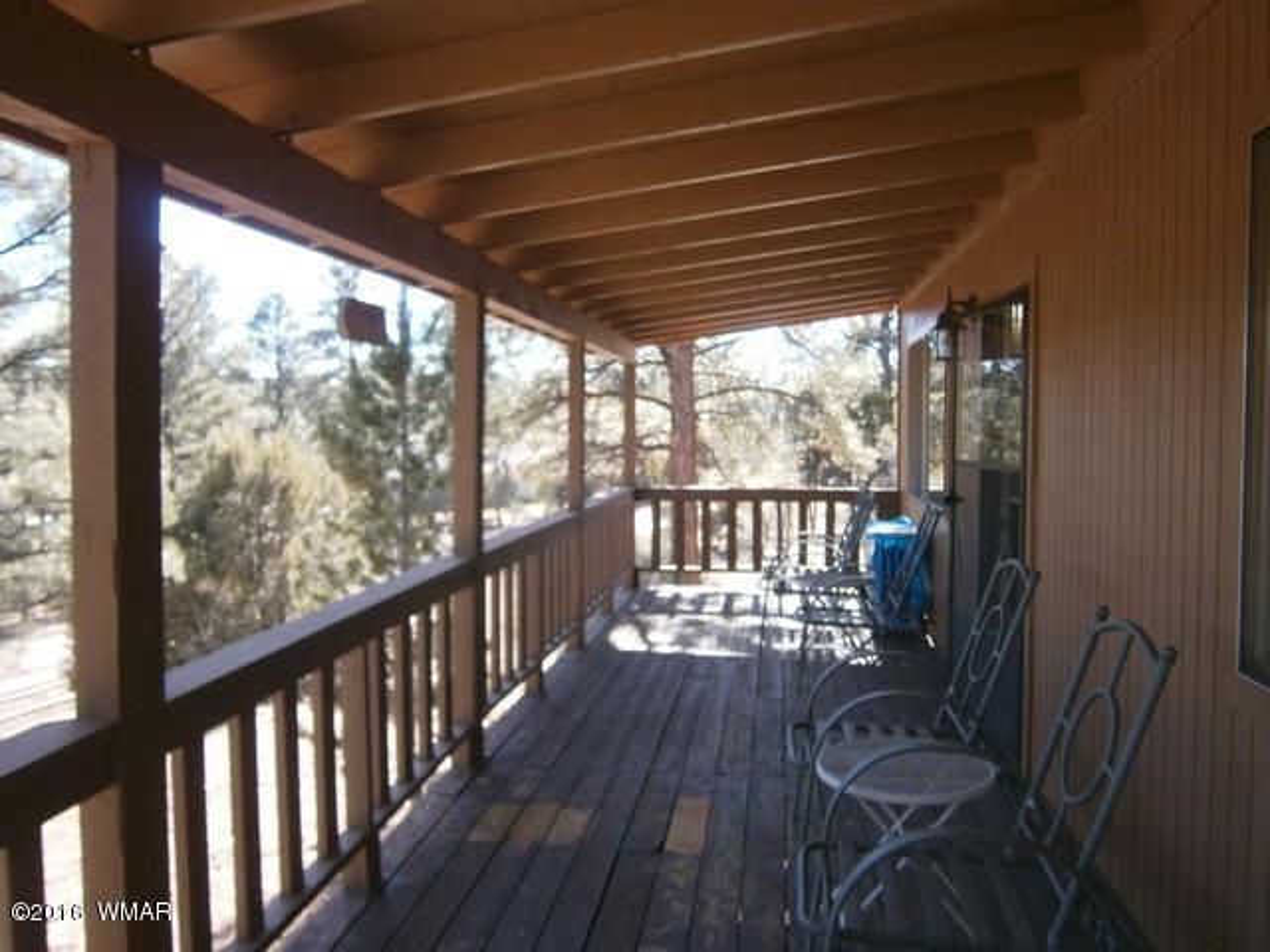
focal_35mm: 26
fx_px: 954
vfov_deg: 53.1
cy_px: 476
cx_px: 635
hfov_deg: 67.3
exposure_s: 1/100
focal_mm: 4.7
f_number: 2.8
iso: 80
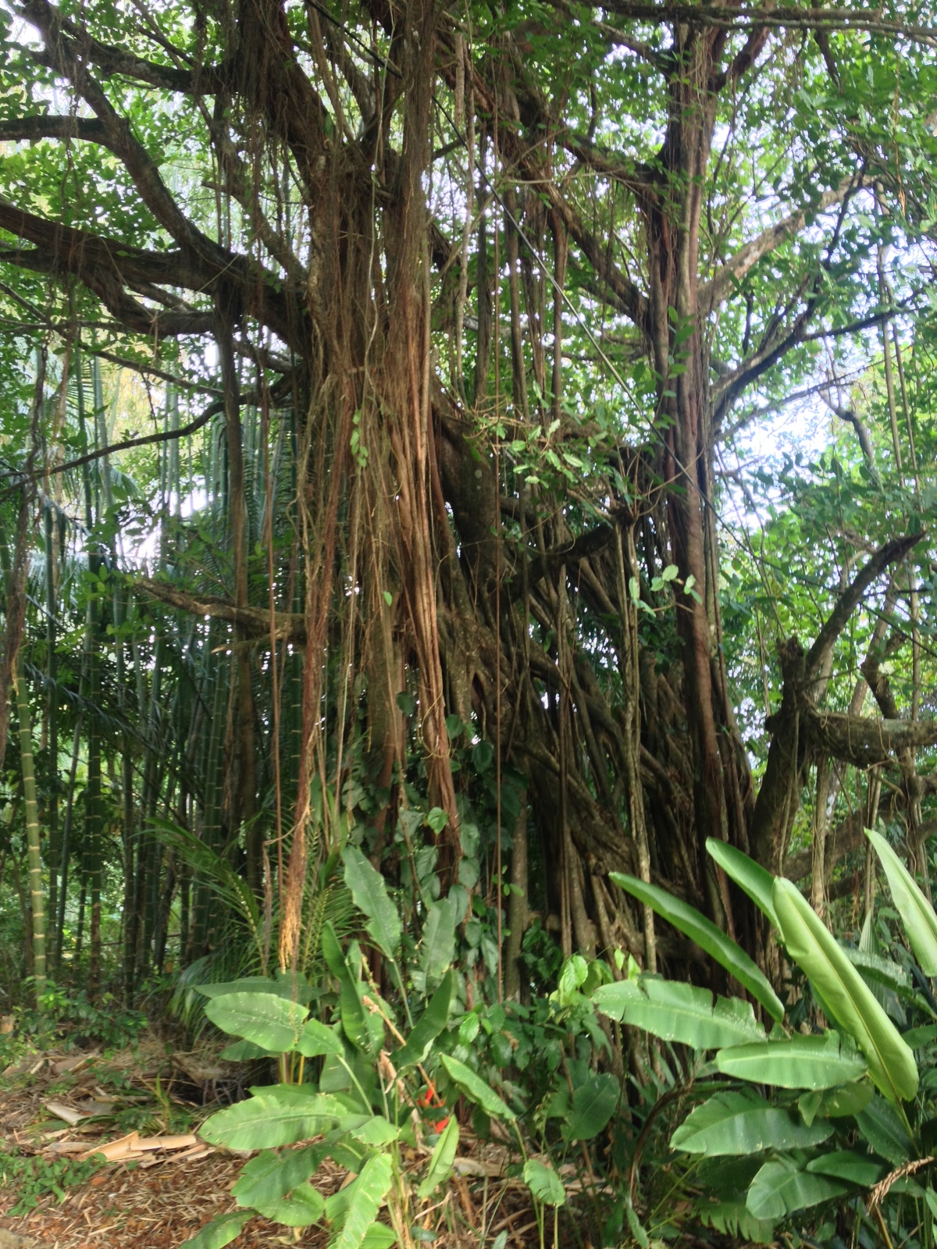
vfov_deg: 52.6
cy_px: 624
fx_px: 1263
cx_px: 468
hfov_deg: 40.7
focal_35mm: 35
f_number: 2.4
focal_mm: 4.28
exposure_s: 1/24
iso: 50
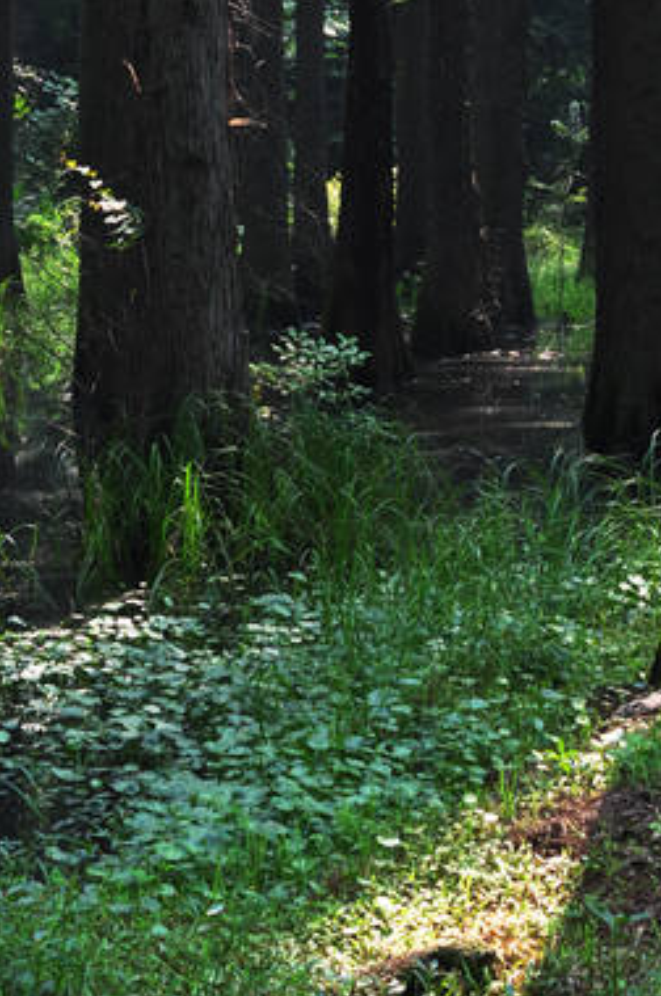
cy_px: 79
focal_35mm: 158
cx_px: 316
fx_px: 4367
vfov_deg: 12.9
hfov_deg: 8.7
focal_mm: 50
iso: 200
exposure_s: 1/25
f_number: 8
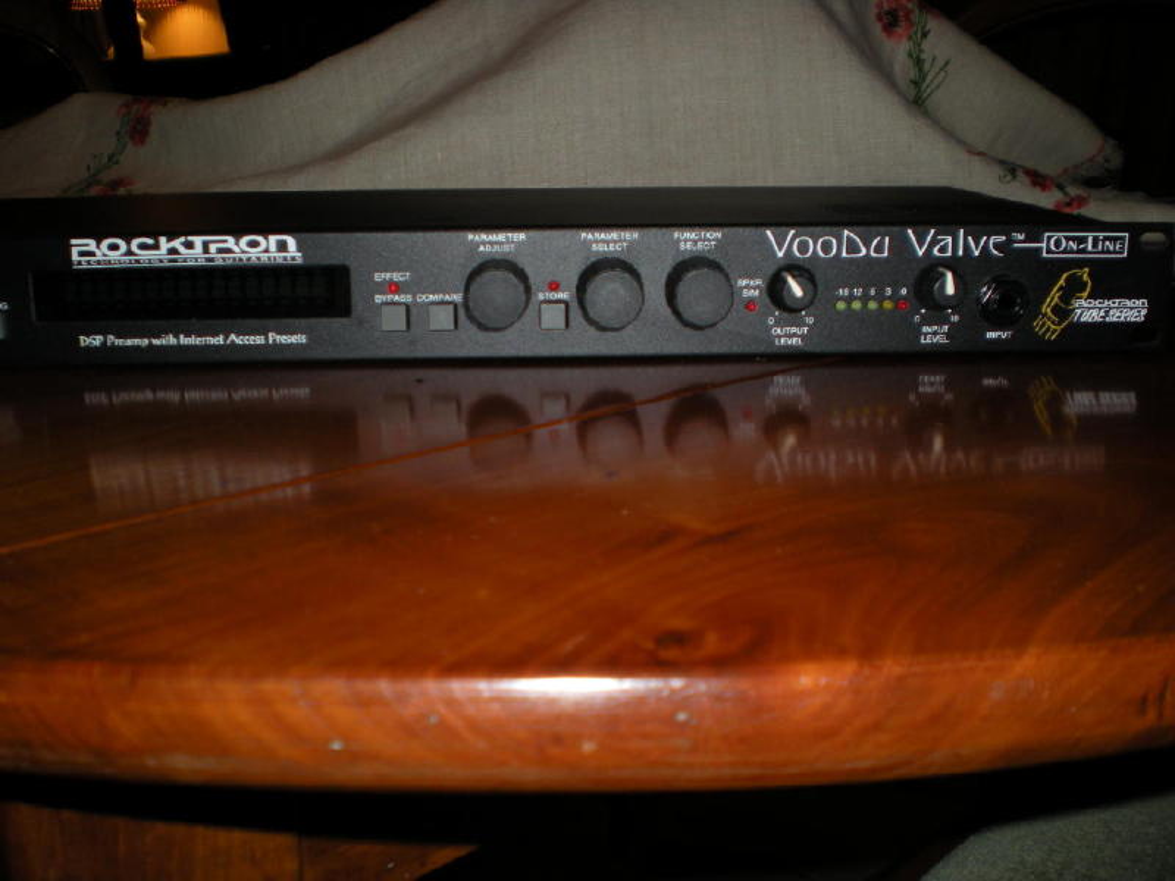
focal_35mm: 38
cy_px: 440
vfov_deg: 37.7
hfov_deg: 49.0
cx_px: 588
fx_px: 1290
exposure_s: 1/30
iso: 64
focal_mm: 6.3
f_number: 3.1
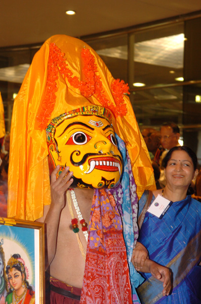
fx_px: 568
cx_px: 100
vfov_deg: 29.9
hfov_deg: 20.1
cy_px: 152
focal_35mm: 68
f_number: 3.5
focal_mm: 45
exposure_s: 1/30
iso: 400
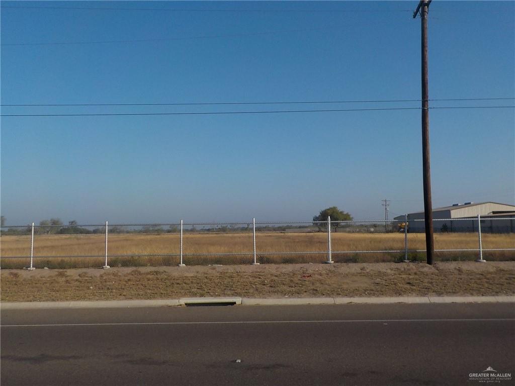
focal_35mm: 30
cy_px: 193
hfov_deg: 60.0
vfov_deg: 46.8
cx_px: 258
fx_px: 446
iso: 125
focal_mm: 4.1
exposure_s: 1/1600
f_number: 3.3
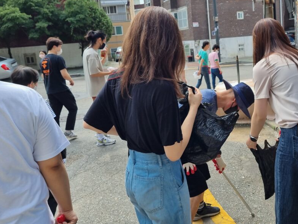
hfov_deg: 53.2
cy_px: 82
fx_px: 293
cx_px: 191
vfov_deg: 41.4
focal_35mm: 34
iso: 50
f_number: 1.8
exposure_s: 1/1068
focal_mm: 5.4
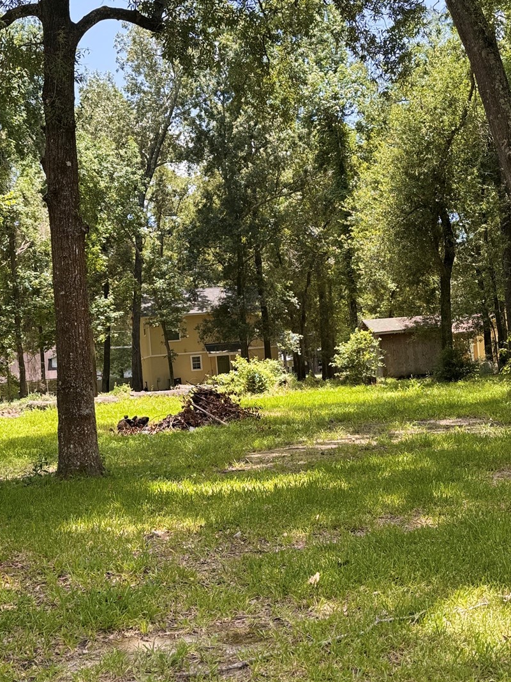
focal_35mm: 46
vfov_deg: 41.3
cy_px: 339
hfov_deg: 31.5
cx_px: 276
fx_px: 906
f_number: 1.78
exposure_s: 1/782
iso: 80
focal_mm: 6.76
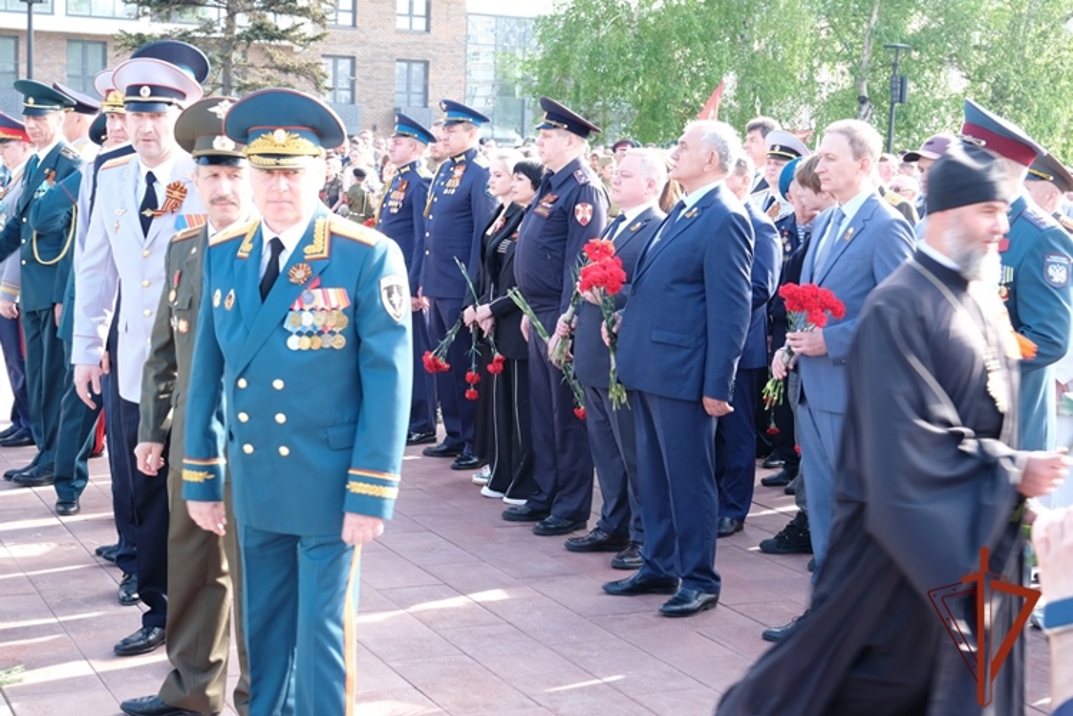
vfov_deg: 30.5
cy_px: 358
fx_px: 1311
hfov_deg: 44.5
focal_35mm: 44
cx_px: 536
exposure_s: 1/70
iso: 160
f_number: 4.5
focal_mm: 29.2
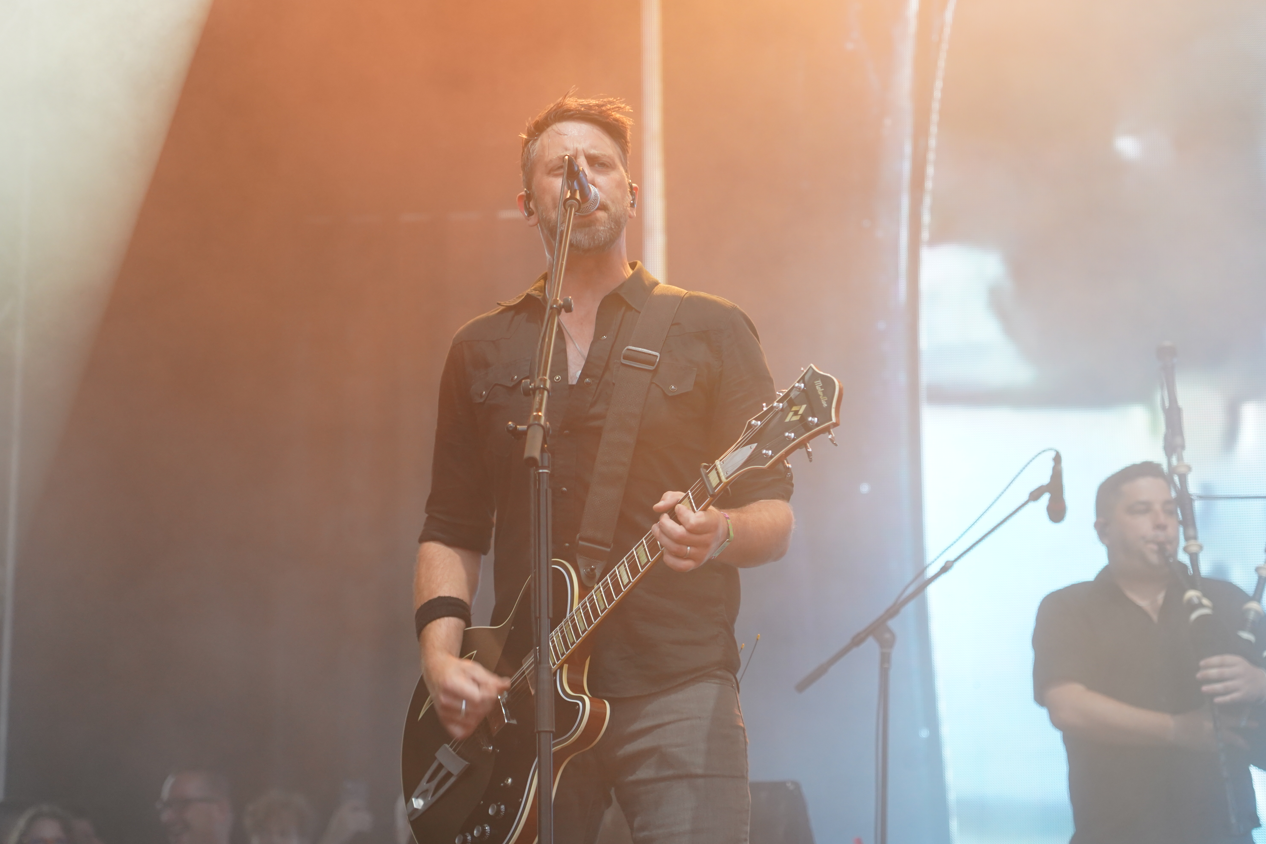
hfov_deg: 19.3
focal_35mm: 106
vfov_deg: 12.9
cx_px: 632
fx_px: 3727
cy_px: 425
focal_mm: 105
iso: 1600
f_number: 4
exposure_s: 1/160
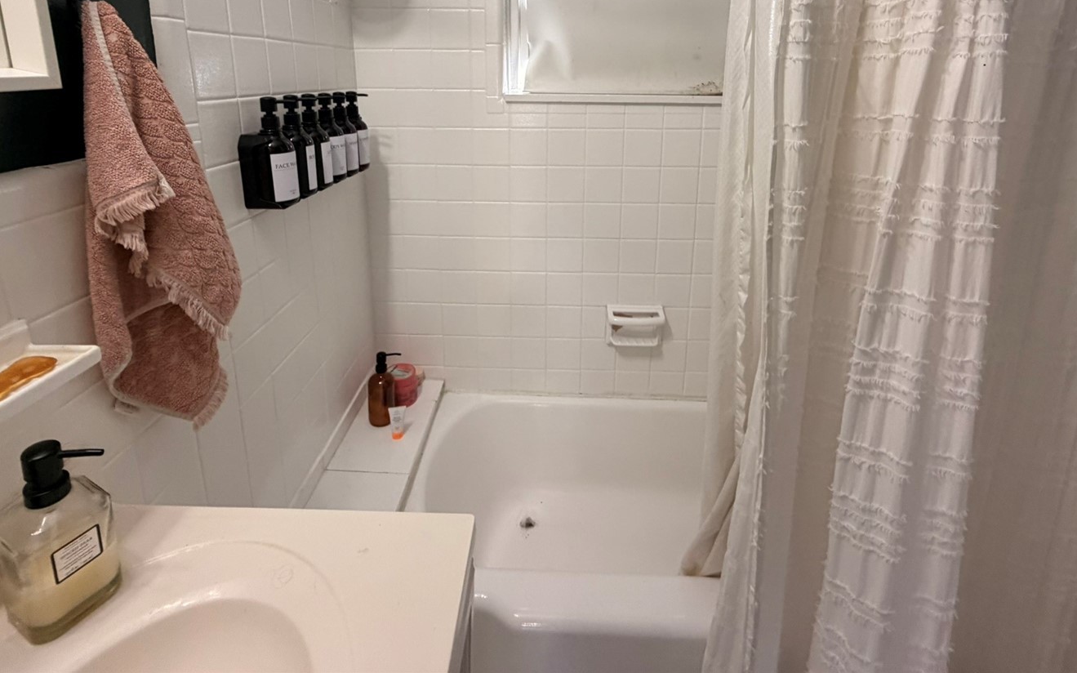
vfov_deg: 62.0
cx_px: 549
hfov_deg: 91.1
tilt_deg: -13.0
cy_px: 184
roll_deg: -0.9
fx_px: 528
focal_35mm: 18
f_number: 2.2
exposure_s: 1/60
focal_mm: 2.22
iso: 320
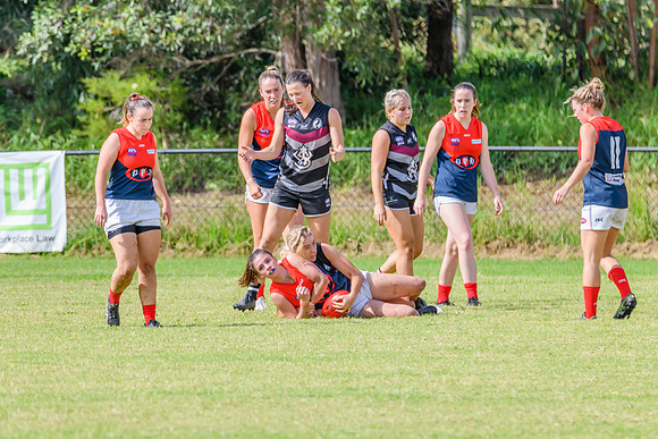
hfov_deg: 3.0
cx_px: 309
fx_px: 12446
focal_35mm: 681
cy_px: 263
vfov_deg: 2.0
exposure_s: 1/1600
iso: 800
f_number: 8
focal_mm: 500
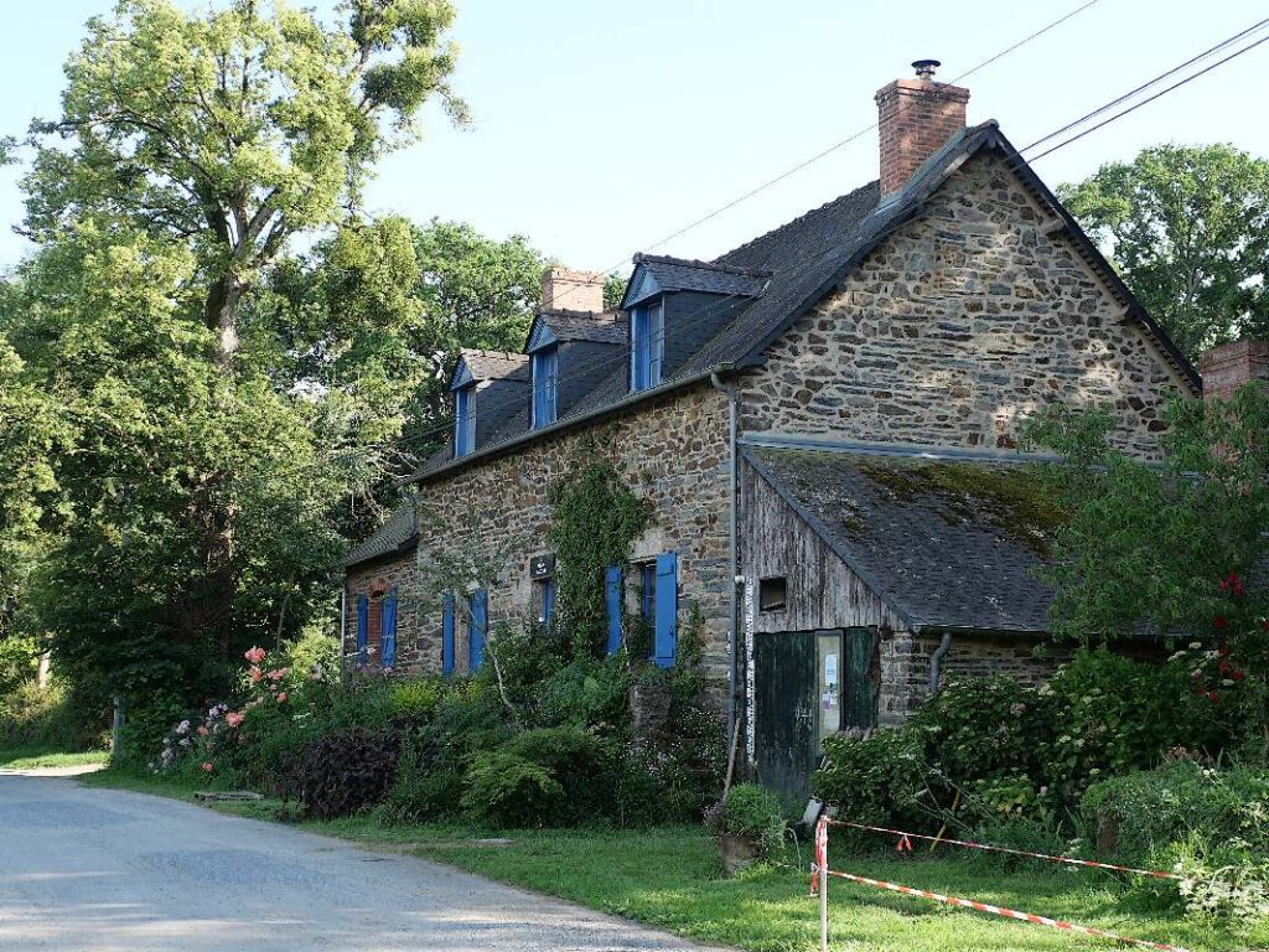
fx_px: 1833
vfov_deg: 29.1
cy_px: 476
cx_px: 634
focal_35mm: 50
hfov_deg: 38.2
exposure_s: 1/500
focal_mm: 25
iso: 200
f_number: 3.2
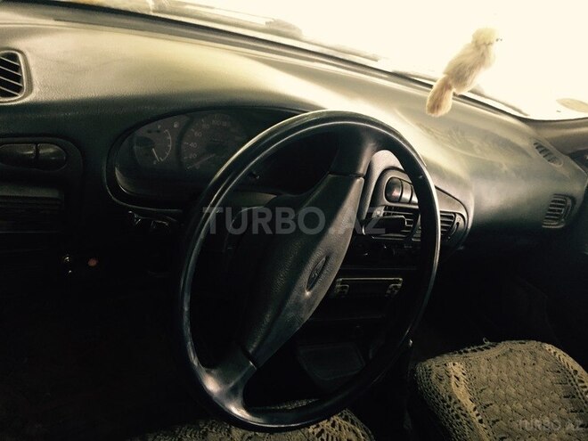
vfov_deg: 48.2
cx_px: 294
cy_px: 220
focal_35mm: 29
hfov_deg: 61.7
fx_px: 493
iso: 200
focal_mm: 4.15
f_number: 2.2
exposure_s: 1/33
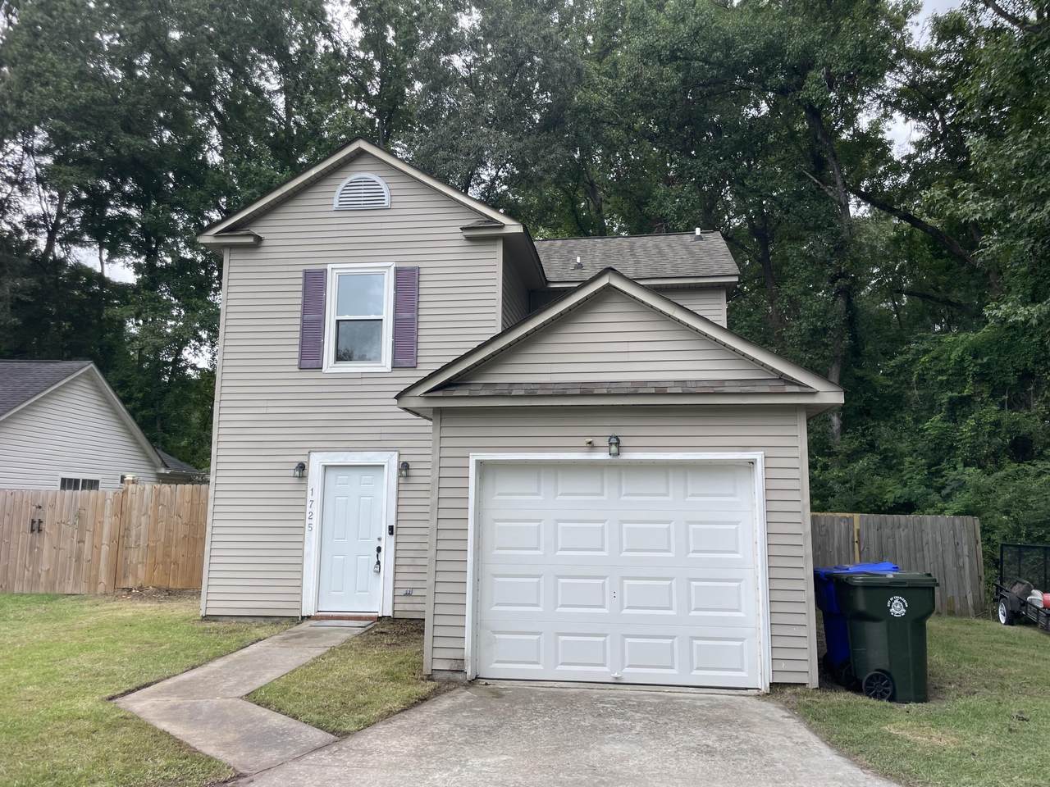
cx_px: 525
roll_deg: +0.0
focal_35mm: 26
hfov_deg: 67.3
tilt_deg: +9.9
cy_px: 394
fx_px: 789
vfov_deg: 53.1
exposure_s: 1/729
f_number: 1.6
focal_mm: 4.2
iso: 32
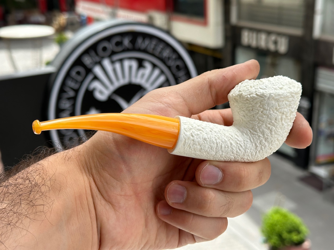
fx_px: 463
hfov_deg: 39.7
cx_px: 167
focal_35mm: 48
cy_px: 125
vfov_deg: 30.3
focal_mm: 6.86
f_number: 1.78
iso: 64
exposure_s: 1/1517
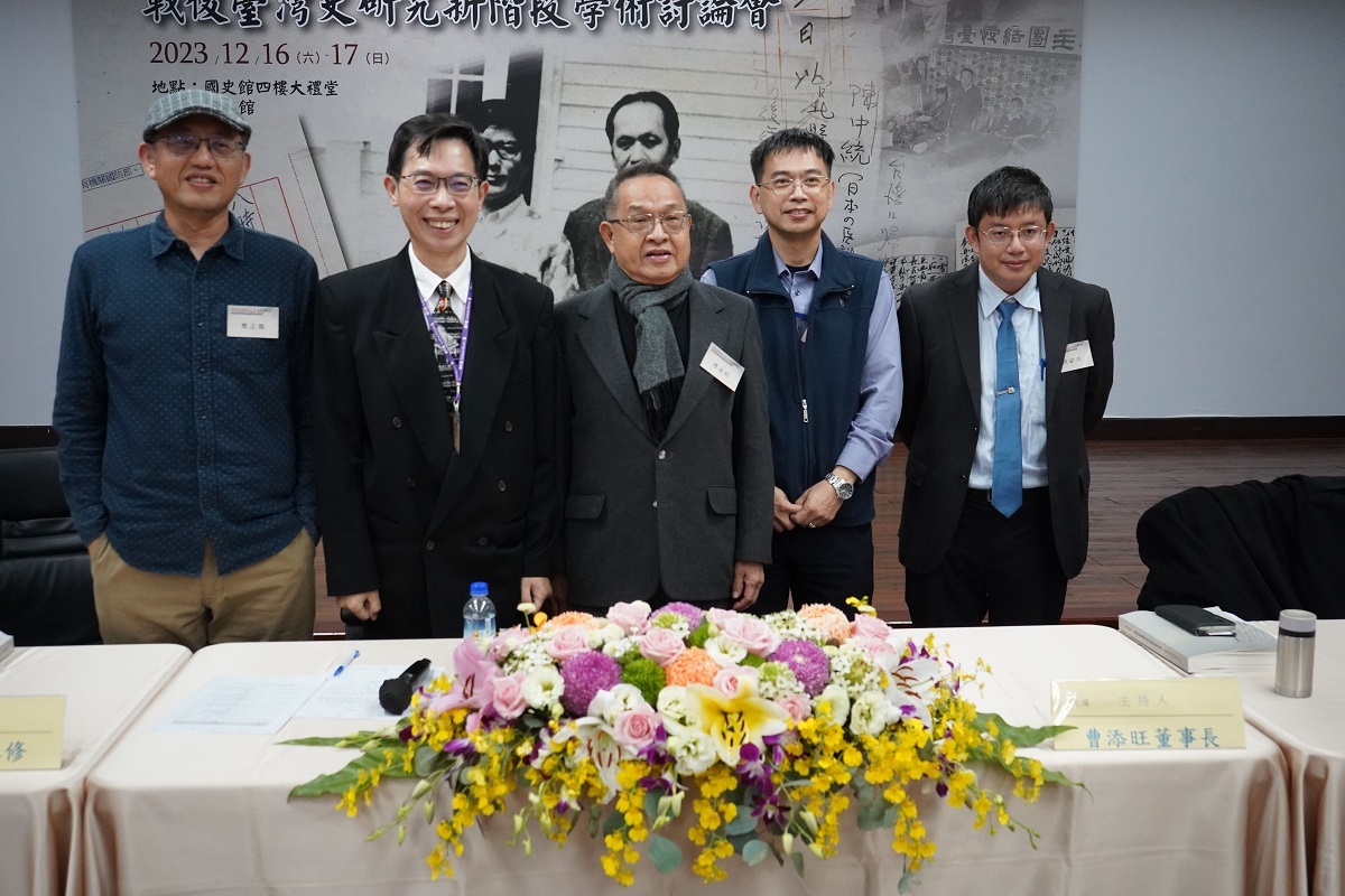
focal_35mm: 37
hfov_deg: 51.9
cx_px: 672
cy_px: 448
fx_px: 1382
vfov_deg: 35.9
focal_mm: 37
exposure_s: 1/320
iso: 6400
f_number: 5.6
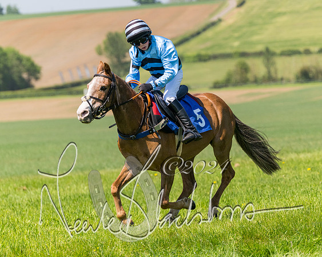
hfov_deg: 9.5
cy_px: 118
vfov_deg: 7.6
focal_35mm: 203
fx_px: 1938
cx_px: 155
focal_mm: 135
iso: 400
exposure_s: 1/6400
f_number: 4
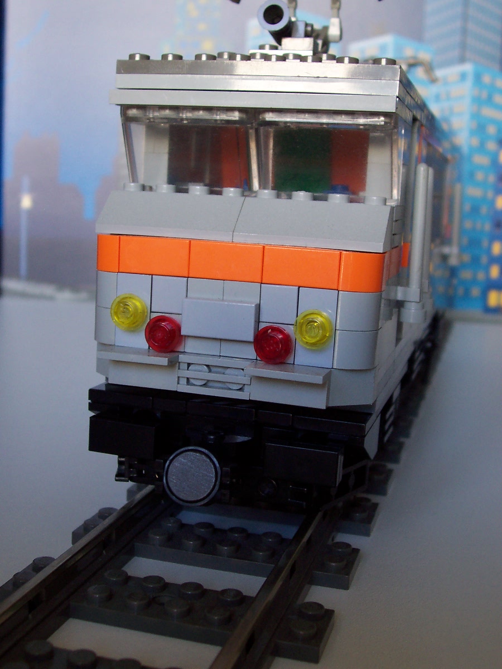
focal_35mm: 46
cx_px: 251
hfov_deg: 31.5
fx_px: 889
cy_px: 334
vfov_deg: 41.2
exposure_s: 1/45
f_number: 3
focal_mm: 7
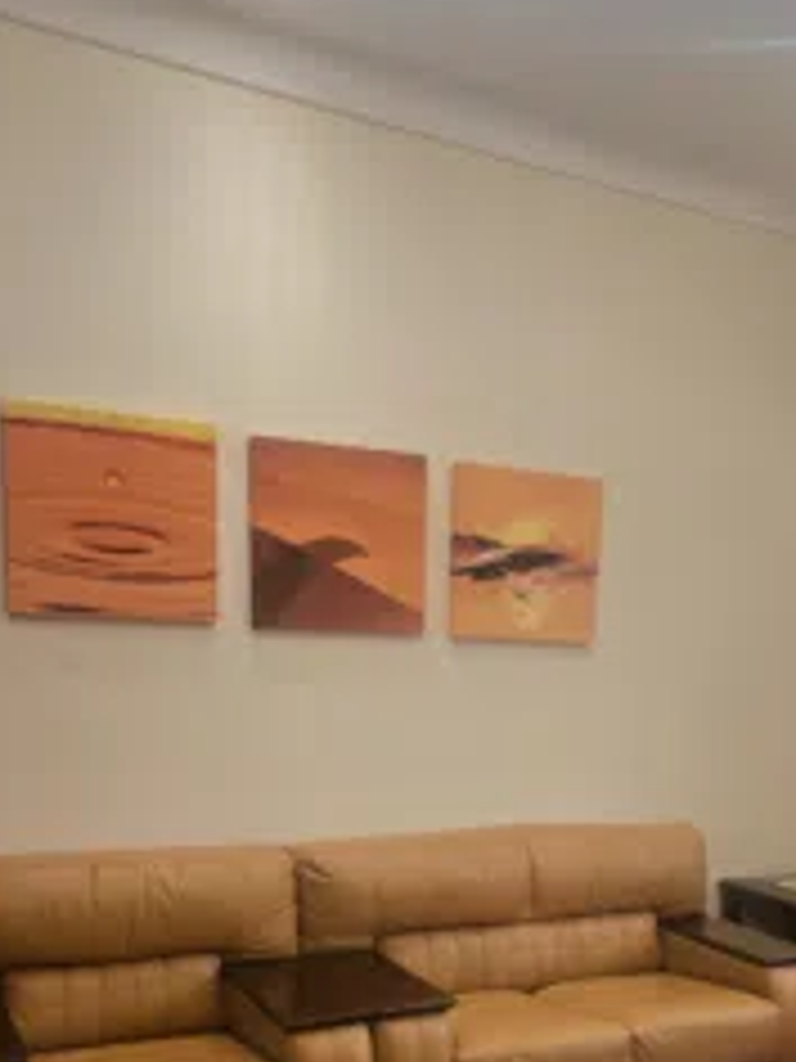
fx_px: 1196
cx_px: 576
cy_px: 792
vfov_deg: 46.2
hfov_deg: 36.1
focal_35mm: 39
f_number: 1.7
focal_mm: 6.3
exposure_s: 1/120
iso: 160
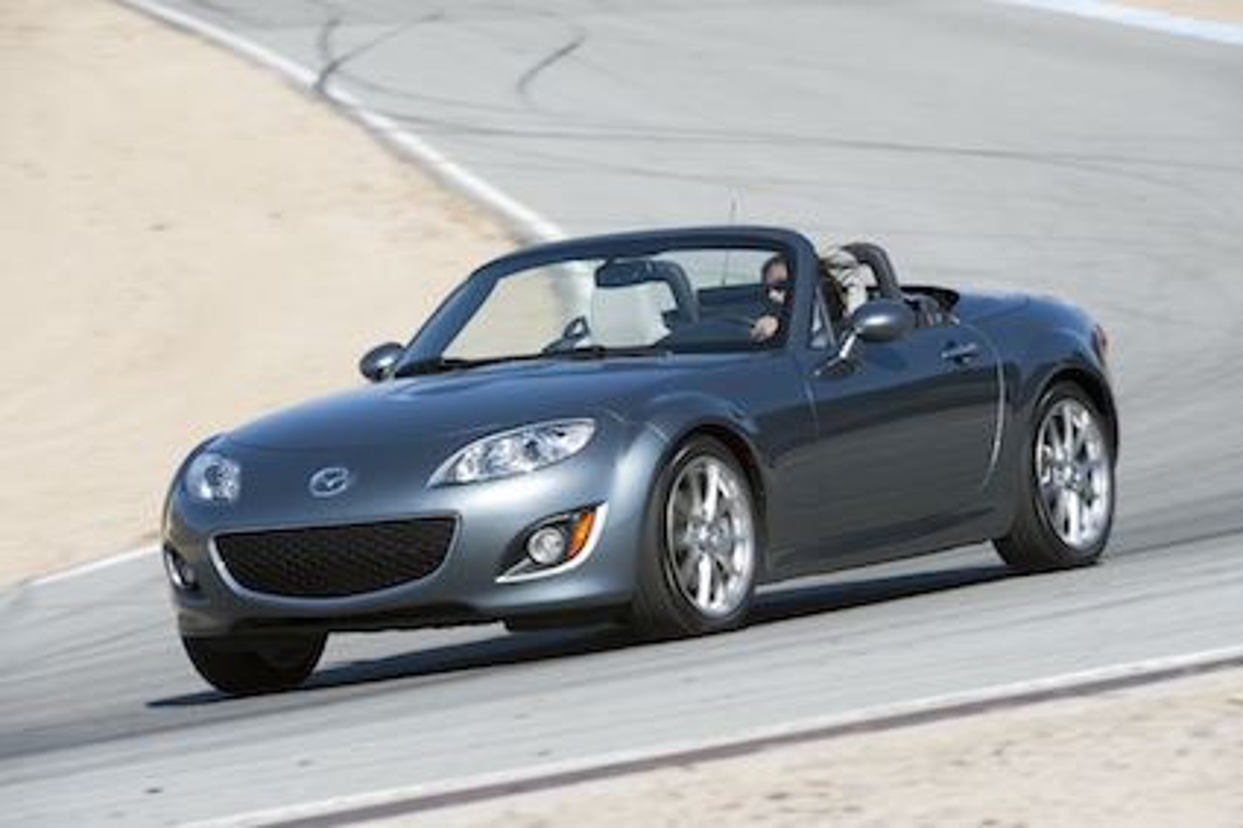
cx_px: 622
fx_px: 10354
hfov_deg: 6.9
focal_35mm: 300
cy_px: 414
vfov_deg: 4.6
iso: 200
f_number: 10
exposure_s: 1/250
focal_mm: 300
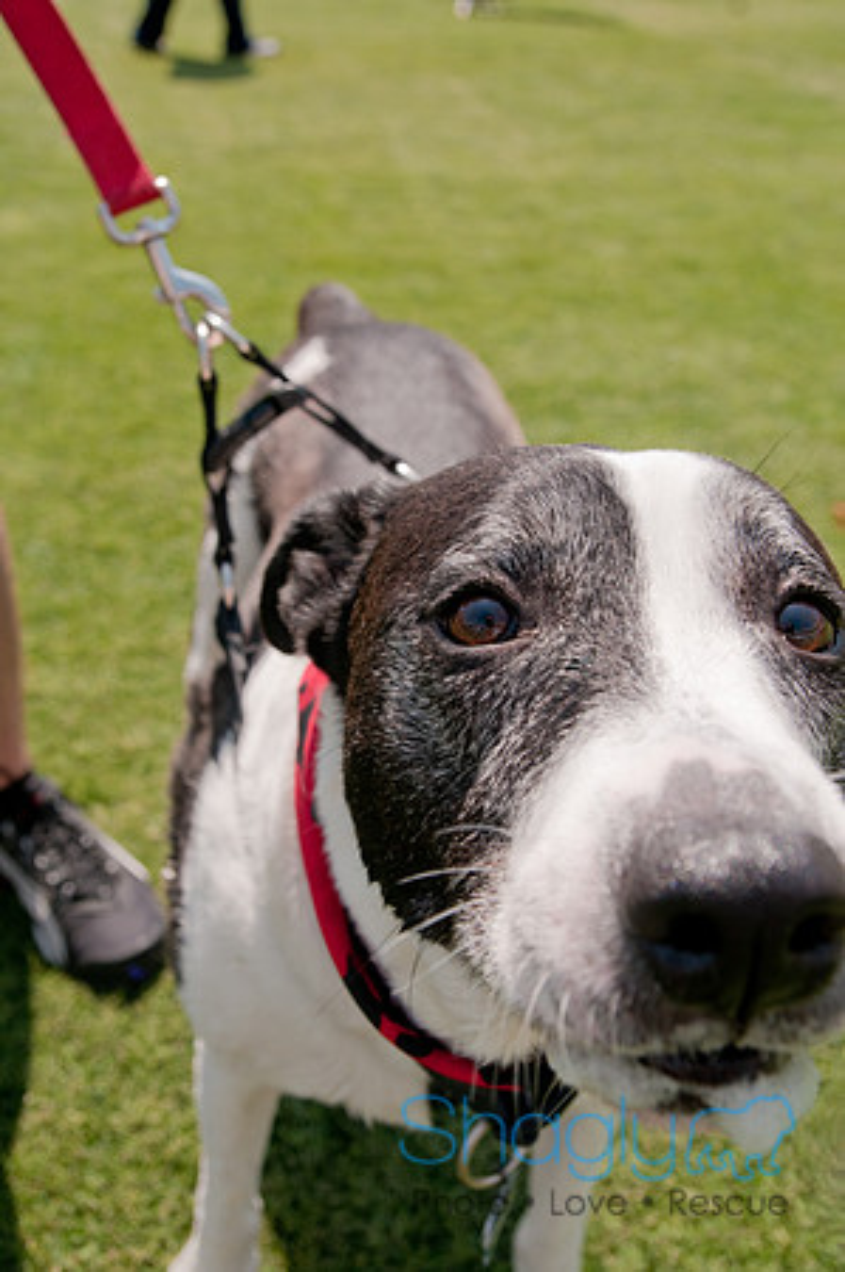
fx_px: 1376
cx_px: 422
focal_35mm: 39
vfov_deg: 49.6
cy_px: 636
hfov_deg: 34.1
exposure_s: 1/640
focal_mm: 26
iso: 200
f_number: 5.6
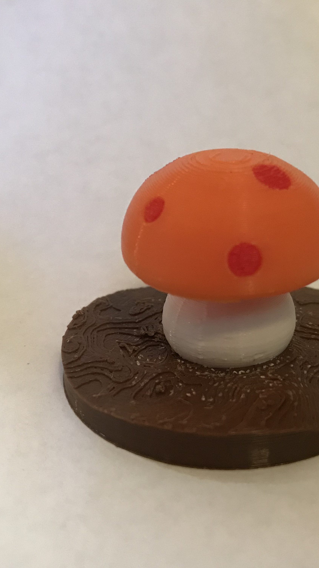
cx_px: 233
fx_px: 617
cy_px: 285
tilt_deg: -25.3
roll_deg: +0.9
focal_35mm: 41
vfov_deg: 49.4
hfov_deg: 28.6
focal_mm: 3.99
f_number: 1.8
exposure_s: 1/15
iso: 100
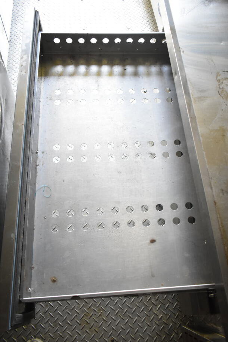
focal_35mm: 30
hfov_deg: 43.6
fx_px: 285
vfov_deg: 61.9
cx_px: 114
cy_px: 171
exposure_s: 1/60
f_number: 3.8
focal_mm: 20
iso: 1600
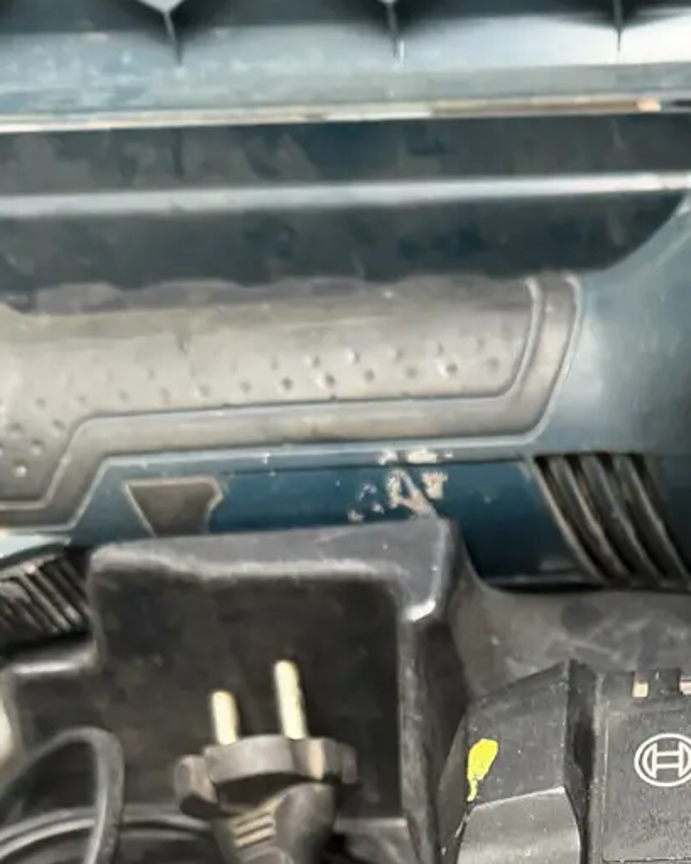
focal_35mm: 55
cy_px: 889
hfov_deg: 26.2
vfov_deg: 31.3
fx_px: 1406
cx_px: 683
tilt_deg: -55.4
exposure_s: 1/33
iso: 640
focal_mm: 6.76
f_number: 1.78
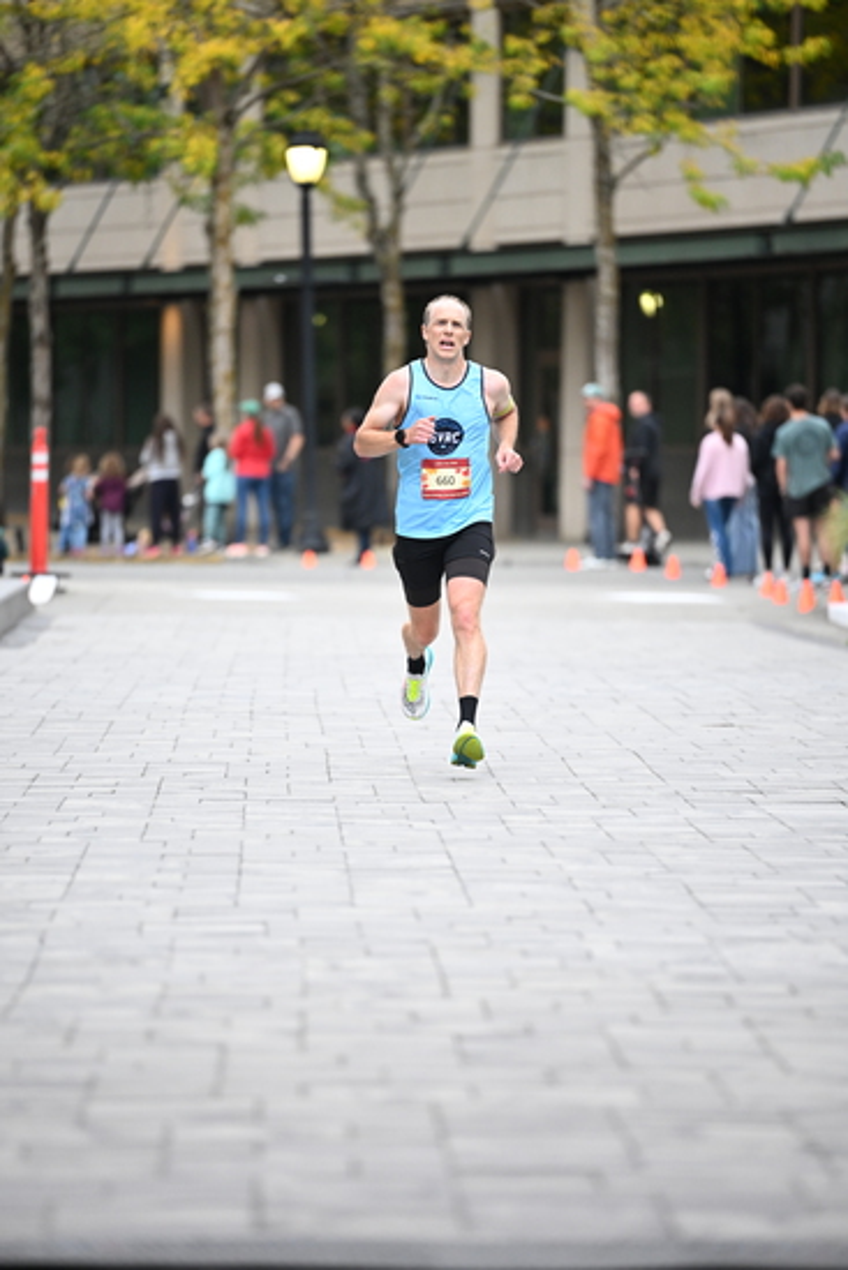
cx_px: 424
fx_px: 7062
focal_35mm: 200
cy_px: 635
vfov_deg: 10.3
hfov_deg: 6.9
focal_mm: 200
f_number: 2.8
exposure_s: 1/1000
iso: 1600
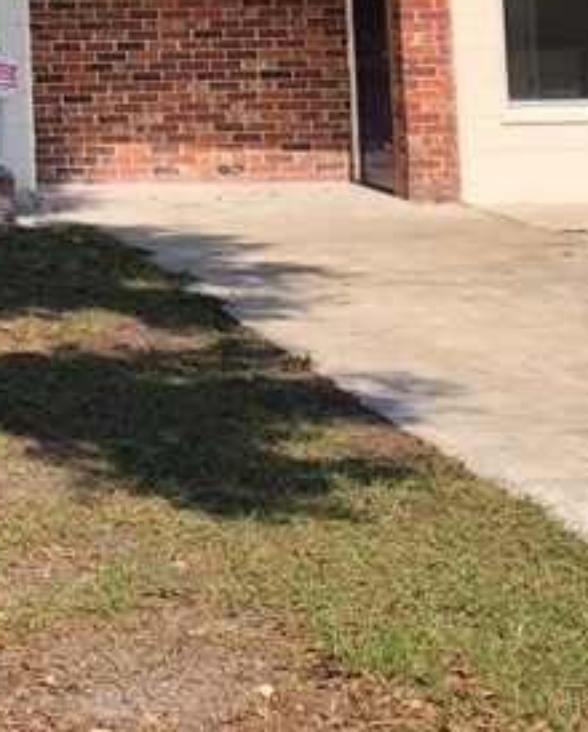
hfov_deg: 14.2
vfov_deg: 17.7
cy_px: -206
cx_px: -291
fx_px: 2214
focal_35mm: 102
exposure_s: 1/1200
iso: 20
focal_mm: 3.99
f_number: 1.8
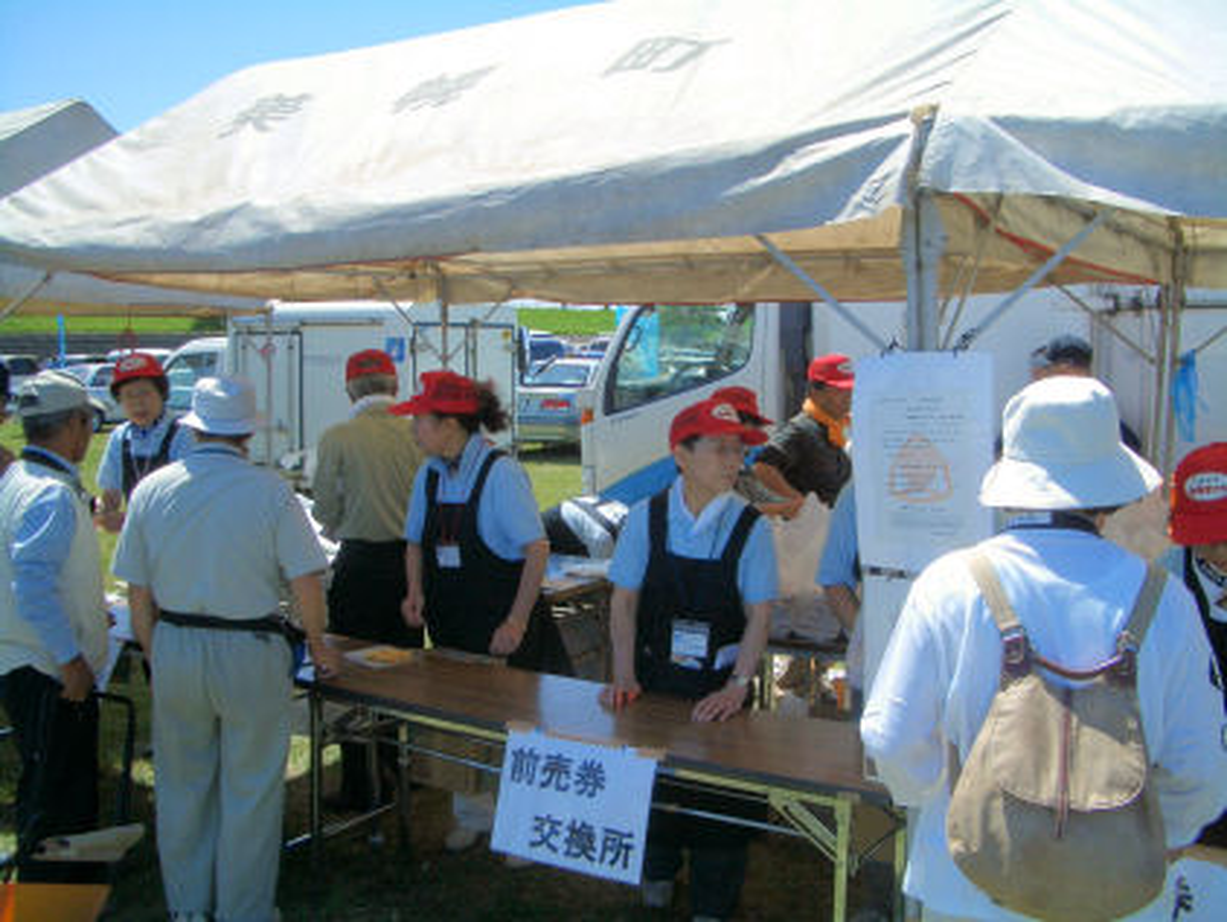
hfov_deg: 52.6
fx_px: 1241
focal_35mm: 35
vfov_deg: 40.7
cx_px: 614
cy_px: 461
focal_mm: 5.8
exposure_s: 1/640
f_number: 4.3
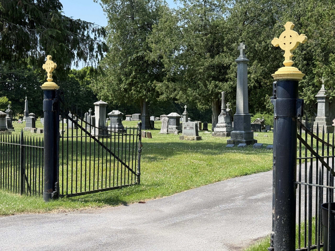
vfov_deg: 30.3
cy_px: 126
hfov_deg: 39.7
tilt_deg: -1.9
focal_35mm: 48
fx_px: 465
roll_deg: -0.1
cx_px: 168
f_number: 1.78
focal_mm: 6.76
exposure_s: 1/2577
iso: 100
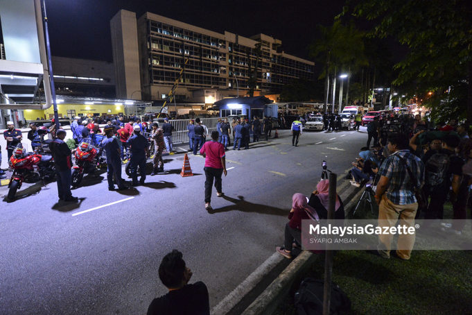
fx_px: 249
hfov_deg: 86.9
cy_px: 158
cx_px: 236
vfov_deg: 64.6
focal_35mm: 19
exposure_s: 1/80
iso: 5000
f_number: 2.8
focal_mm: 19
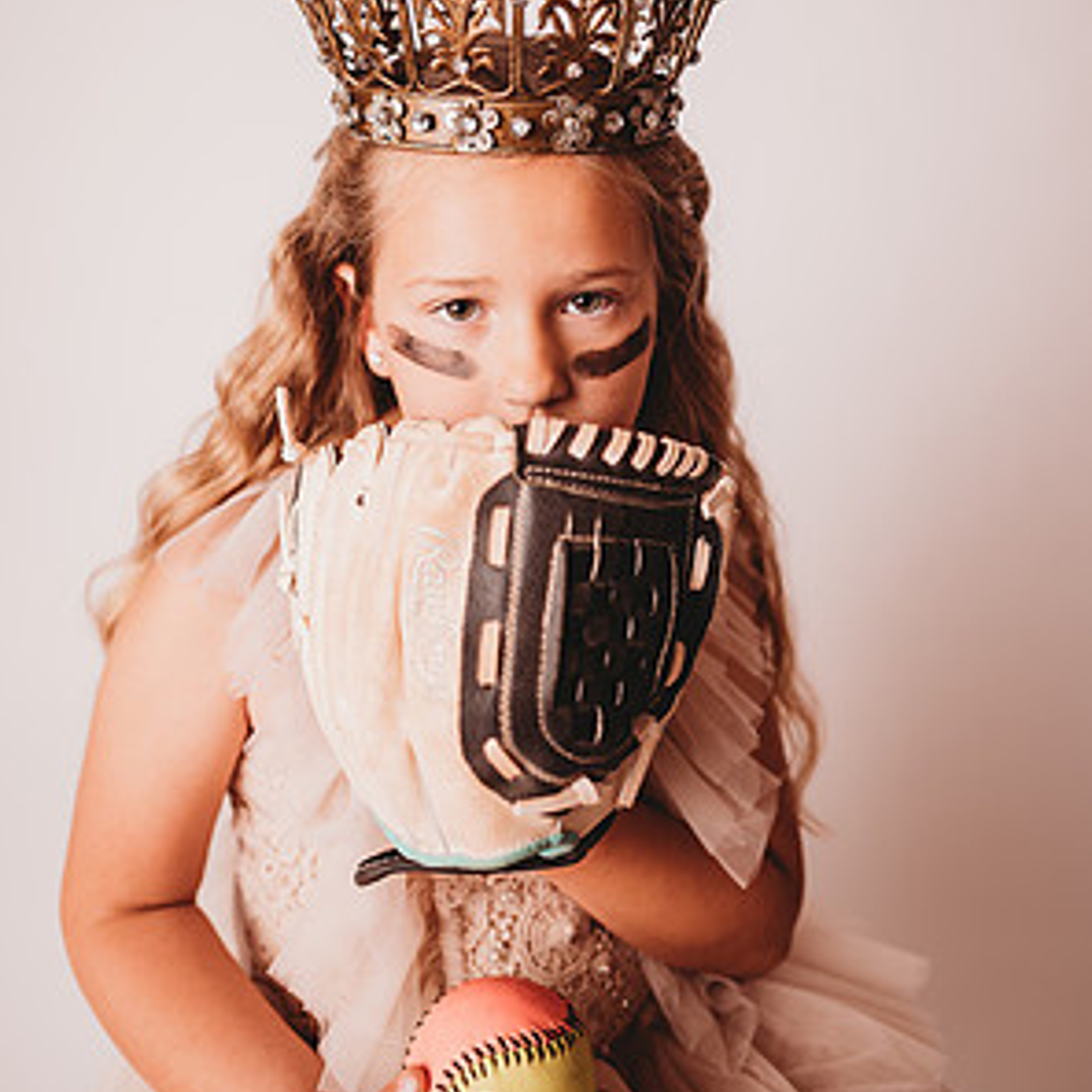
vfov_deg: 51.7
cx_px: 550
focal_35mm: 31
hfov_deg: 52.5
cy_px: 380
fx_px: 1106
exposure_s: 1/160
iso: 100
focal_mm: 24
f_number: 2.2
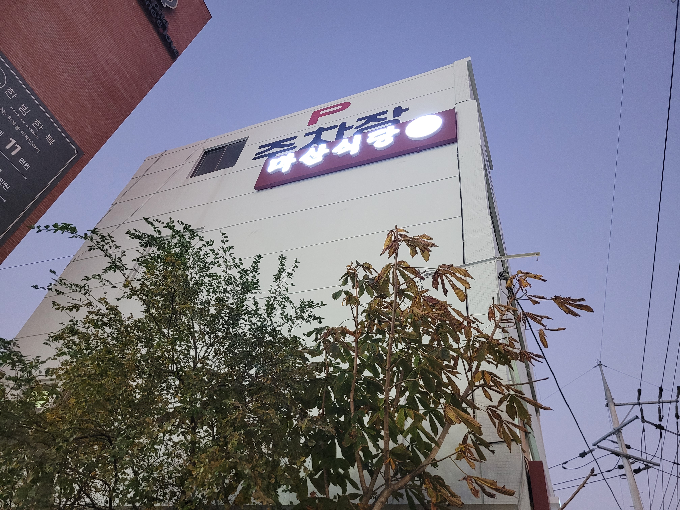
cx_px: 340
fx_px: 511
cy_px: 255
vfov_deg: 53.1
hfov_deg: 67.3
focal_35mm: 26
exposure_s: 1/40
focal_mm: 5.4
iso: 400
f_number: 1.8
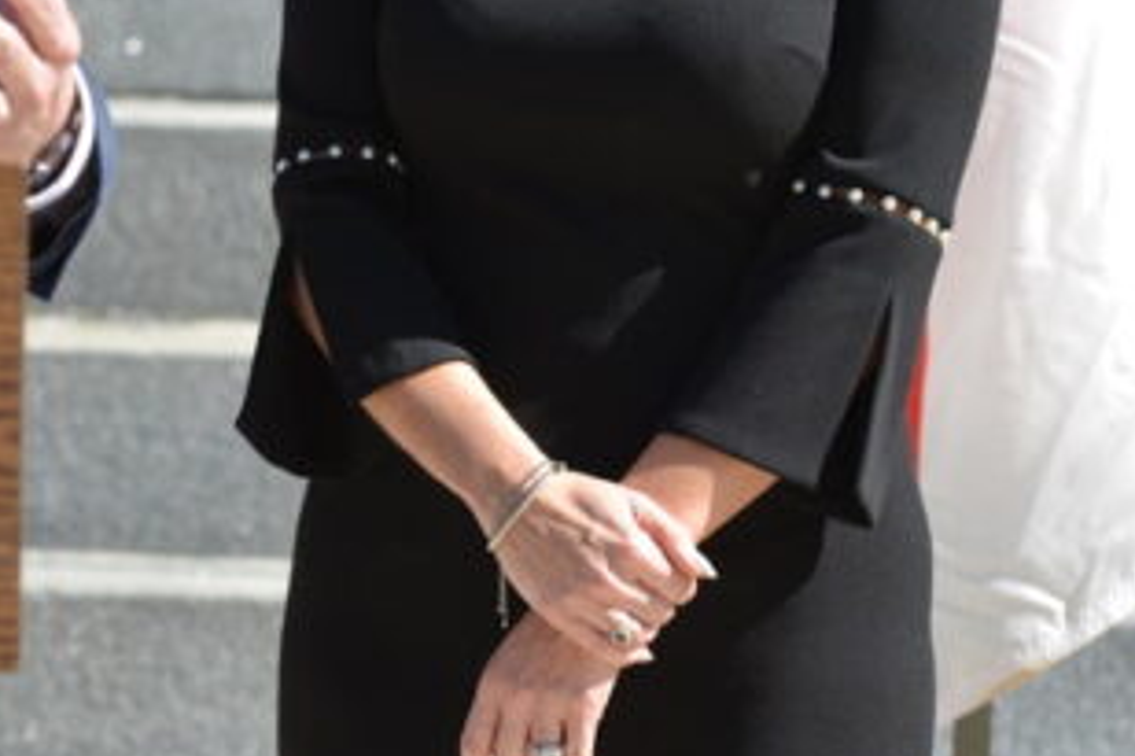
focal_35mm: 366
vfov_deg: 3.7
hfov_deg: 5.6
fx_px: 11533
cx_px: -571
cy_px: -175
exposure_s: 1/500
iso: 100
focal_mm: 110
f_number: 5
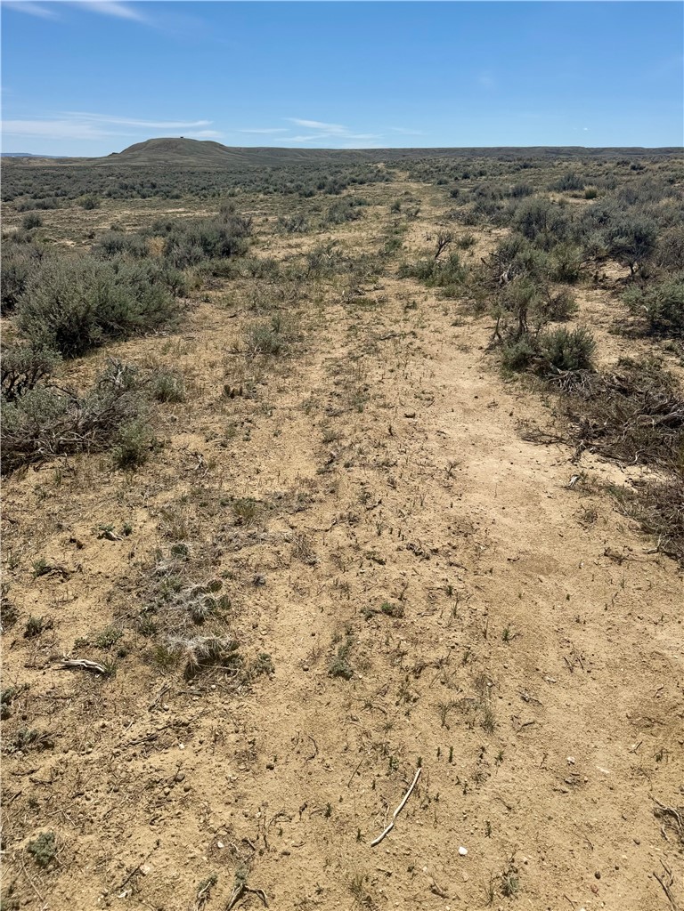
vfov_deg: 71.6
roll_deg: -1.5
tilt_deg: -23.1
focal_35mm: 24
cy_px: 456
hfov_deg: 56.8
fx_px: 632
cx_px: 342
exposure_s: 1/10309
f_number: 1.78
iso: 80
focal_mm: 6.76
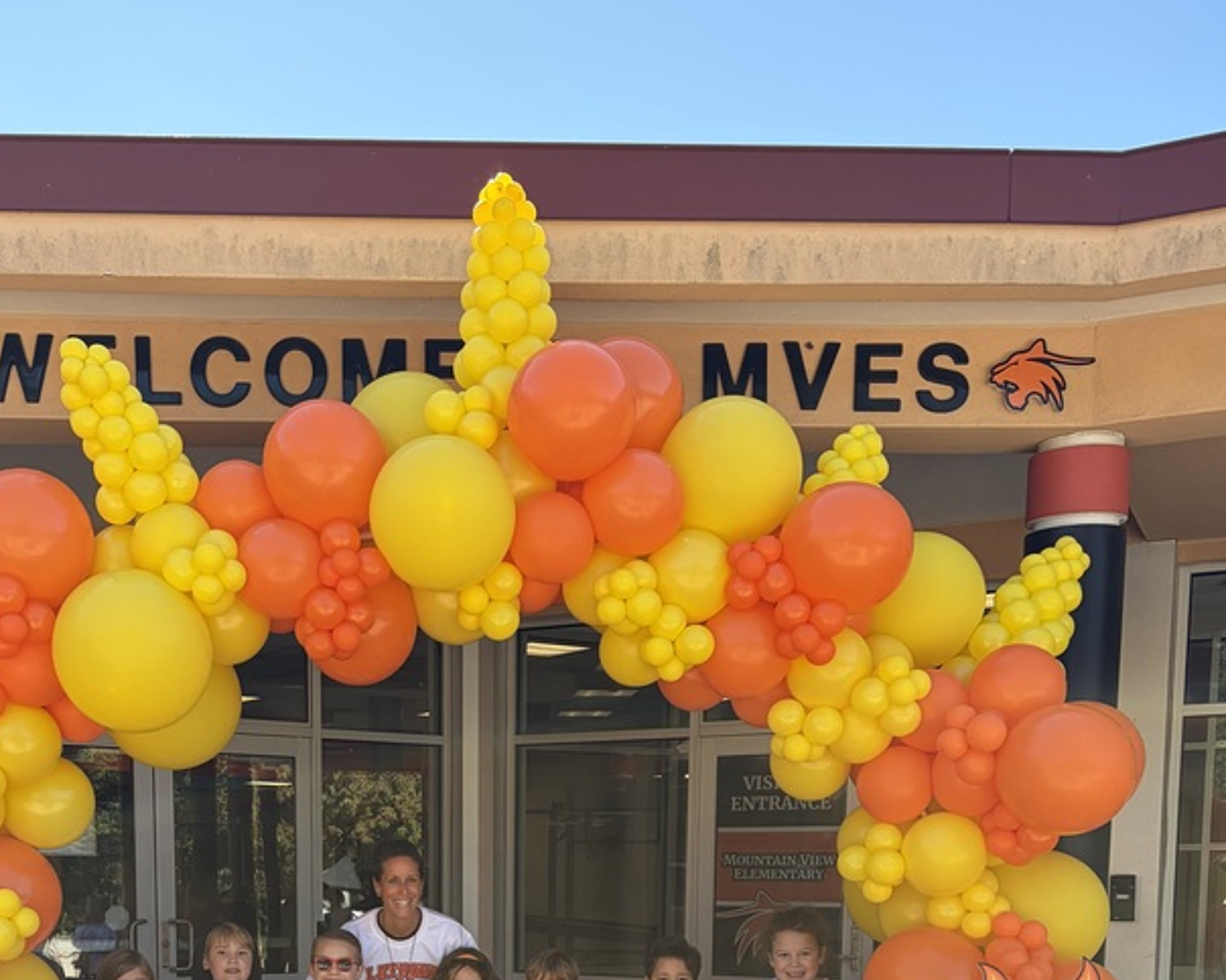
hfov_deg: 42.6
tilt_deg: -5.4
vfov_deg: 31.8
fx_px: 1560
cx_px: 463
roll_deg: +0.0
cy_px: 1010
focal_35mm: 43
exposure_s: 1/840
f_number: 1.6
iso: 64
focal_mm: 5.96
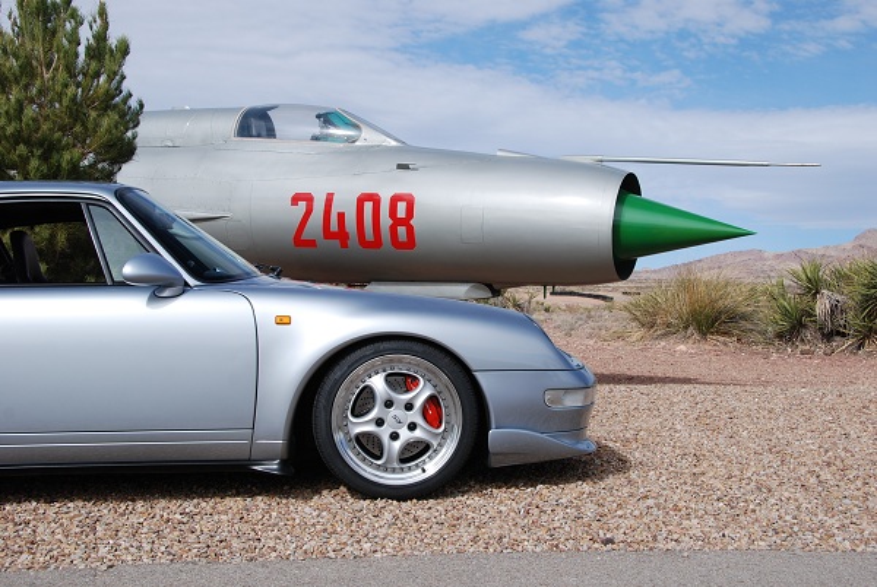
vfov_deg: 30.9
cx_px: 438
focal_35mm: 44
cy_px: 294
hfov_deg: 44.9
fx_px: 1061
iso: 100
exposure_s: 1/320
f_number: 9
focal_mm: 29
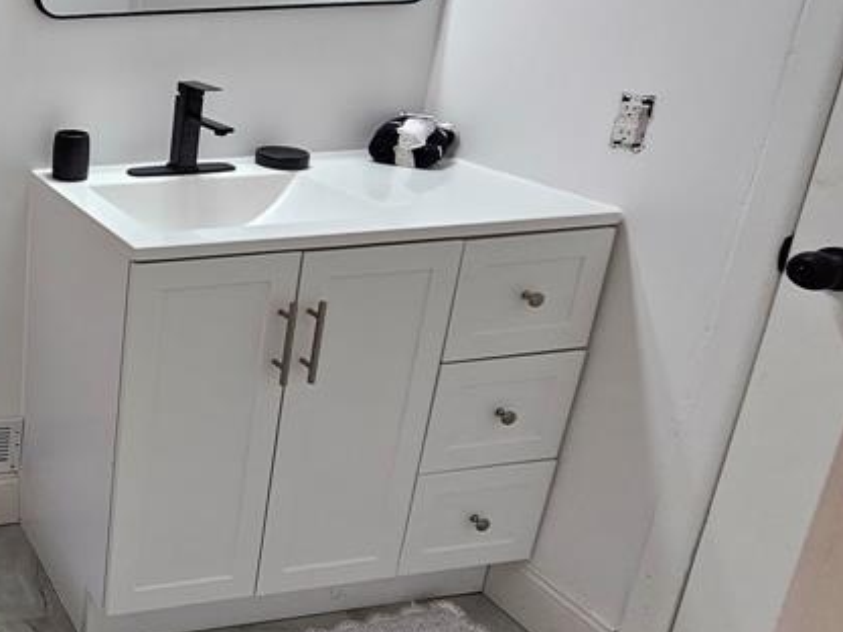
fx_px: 779
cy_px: 186
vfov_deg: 43.2
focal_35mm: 32
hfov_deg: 40.7
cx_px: -156
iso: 125
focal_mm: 2.2
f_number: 2.2
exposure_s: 1/60
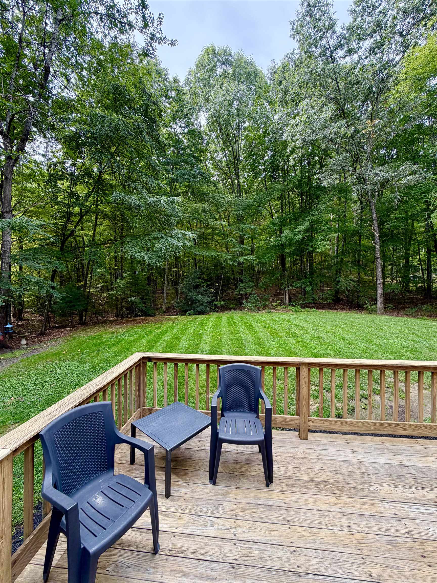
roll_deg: -0.6
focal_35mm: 14
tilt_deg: -0.1
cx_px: 218
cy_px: 292
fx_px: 236
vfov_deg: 102.1
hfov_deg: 85.7
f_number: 2.2
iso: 50
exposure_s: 1/160
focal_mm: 2.22
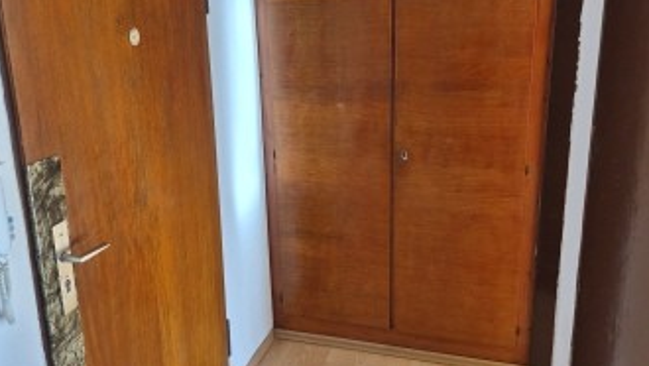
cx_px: 321
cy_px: 142
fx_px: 585
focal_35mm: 34
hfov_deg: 58.0
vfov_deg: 34.6
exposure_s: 1/180
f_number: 1.8
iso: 100
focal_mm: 5.4
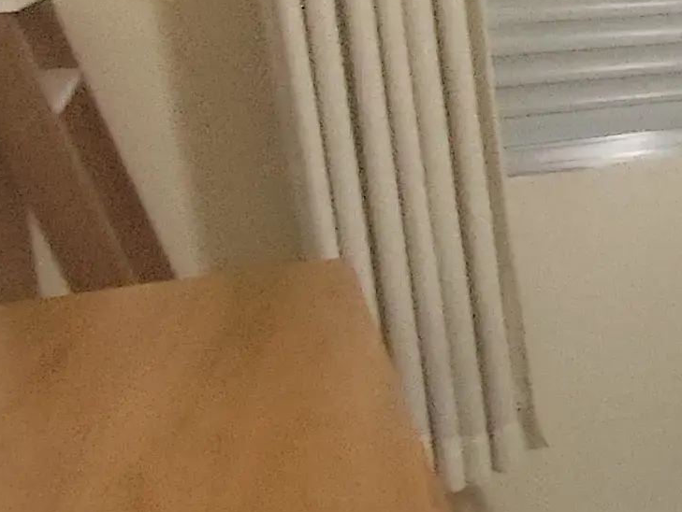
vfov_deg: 20.3
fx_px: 1420
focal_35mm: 72
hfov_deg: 19.4
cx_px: 1259
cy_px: 136
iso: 400
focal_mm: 1.65
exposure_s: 1/40
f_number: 2.2
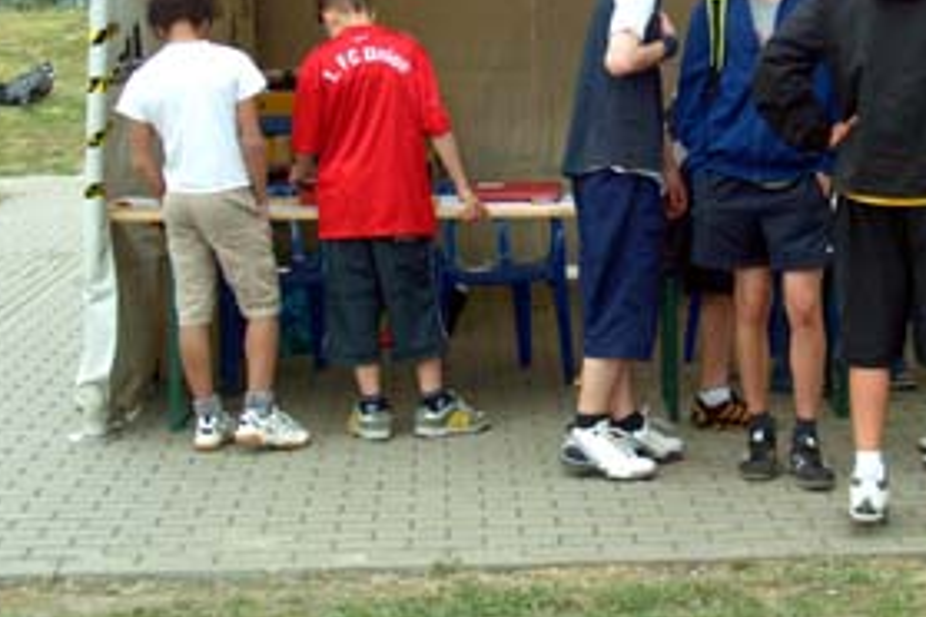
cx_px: 694
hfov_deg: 23.2
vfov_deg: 15.6
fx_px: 2238
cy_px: 166
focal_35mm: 87
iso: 400
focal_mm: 36
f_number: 6.7
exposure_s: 1/180
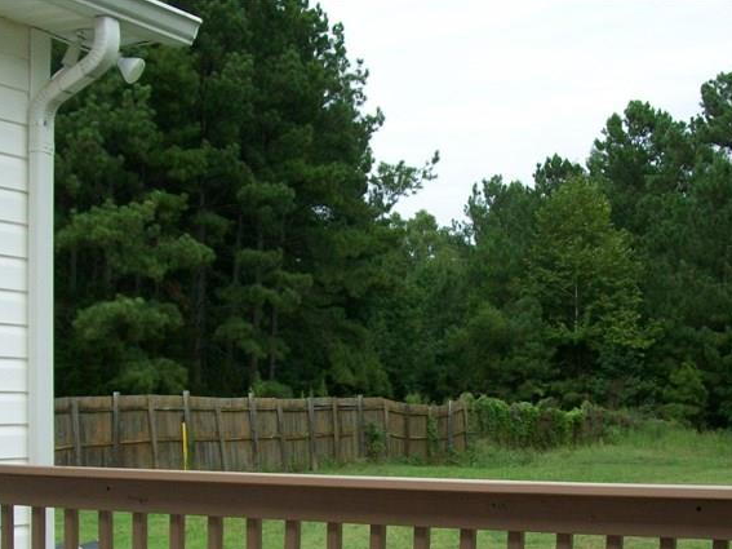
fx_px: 1374
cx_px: 365
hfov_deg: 29.8
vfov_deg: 22.1
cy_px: 493
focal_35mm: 65
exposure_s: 1/400
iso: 64
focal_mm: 6
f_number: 2.7
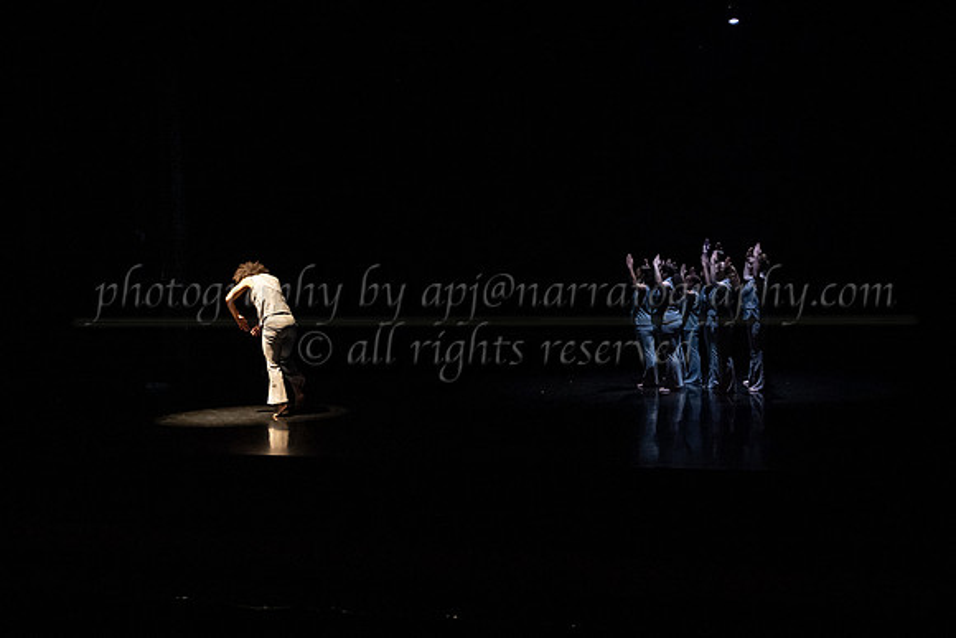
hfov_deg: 57.7
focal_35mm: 33
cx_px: 504
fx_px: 867
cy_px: 325
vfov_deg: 40.4
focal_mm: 28
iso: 6400
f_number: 4
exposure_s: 1/400
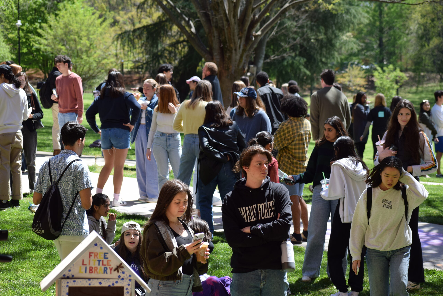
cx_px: 222
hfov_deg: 15.2
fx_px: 1661
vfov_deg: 10.2
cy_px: 148
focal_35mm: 135
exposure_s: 1/500
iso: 220
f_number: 5.6
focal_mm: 90
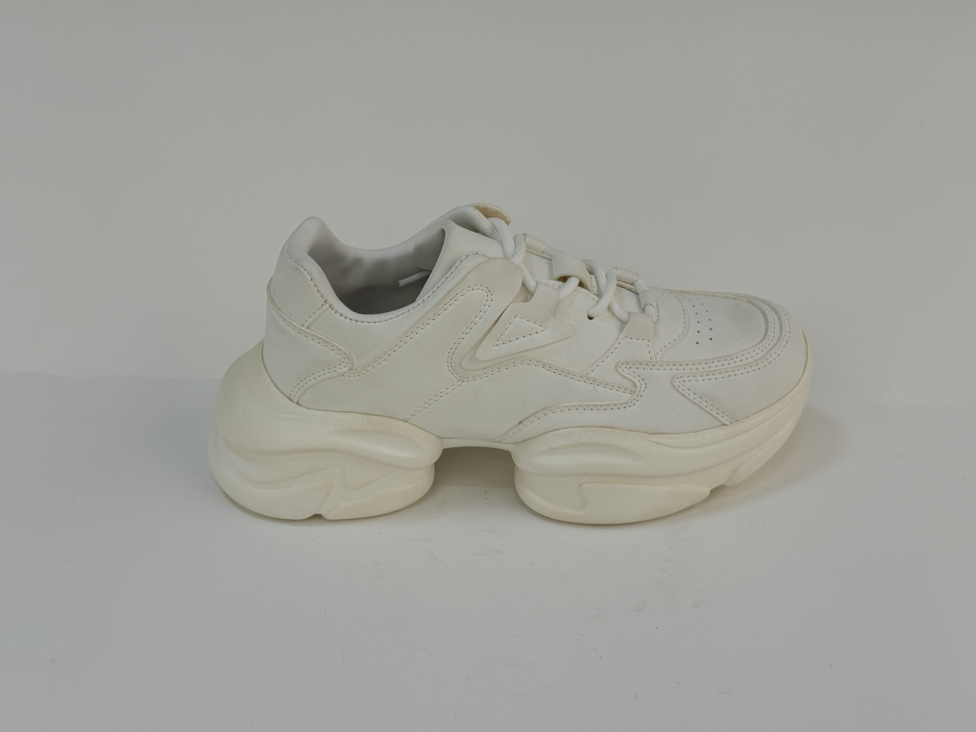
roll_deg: +0.6
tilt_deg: -34.9
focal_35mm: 48
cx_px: 488
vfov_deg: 30.3
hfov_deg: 39.7
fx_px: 1353
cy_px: 366
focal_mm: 6.76
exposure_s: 1/220
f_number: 1.78
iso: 50
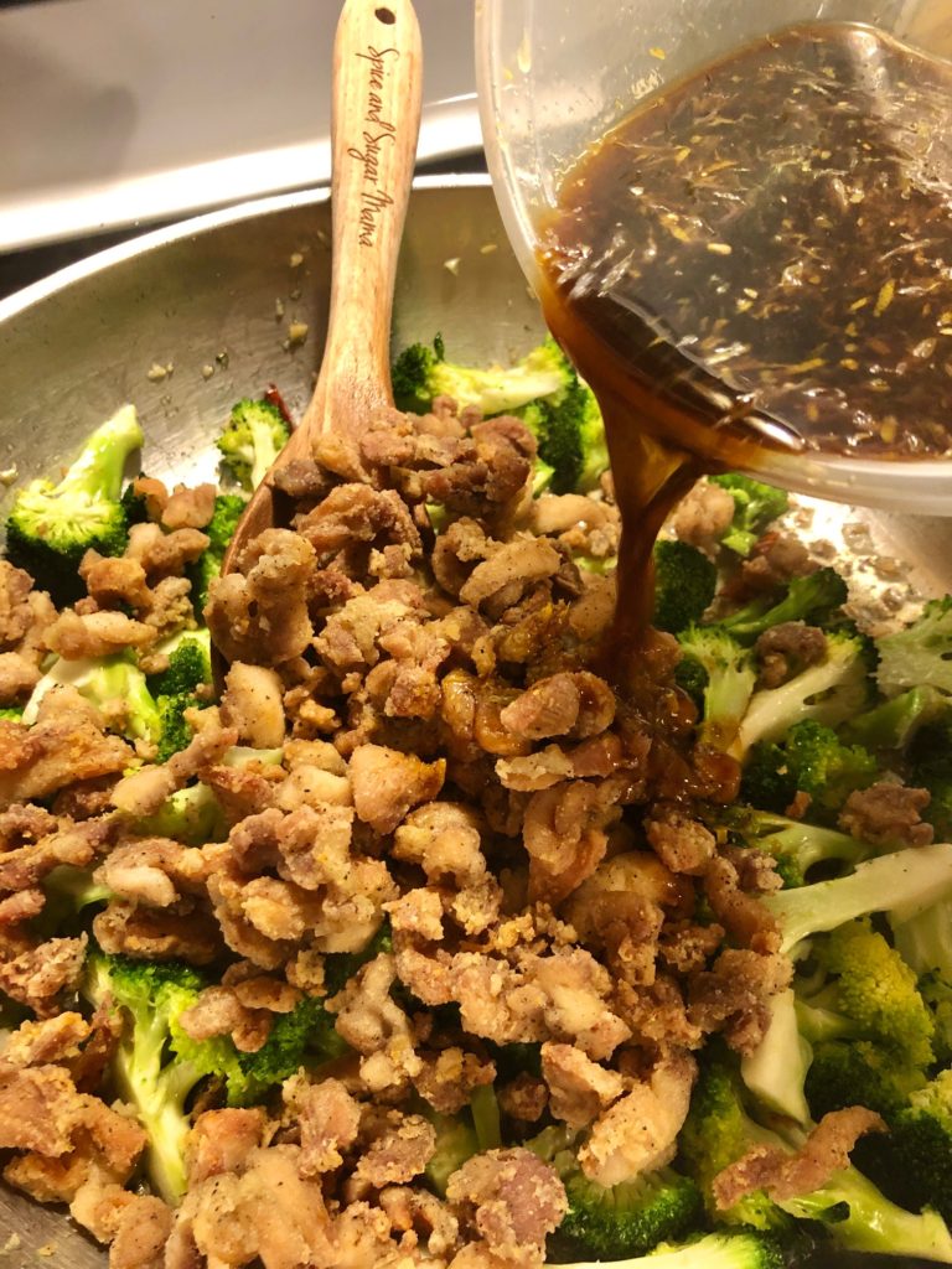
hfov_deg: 49.7
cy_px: 634
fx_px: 1027
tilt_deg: -49.4
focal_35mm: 28
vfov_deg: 63.4
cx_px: 476
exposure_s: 1/15
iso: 80
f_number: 1.8
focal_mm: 3.99
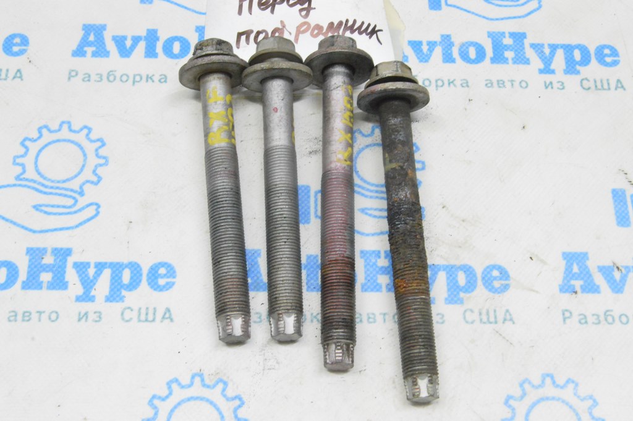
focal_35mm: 57
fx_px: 1001
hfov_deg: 35.1
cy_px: 210
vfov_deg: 23.7
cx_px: 316
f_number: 20
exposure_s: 1/15
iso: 6400
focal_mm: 38
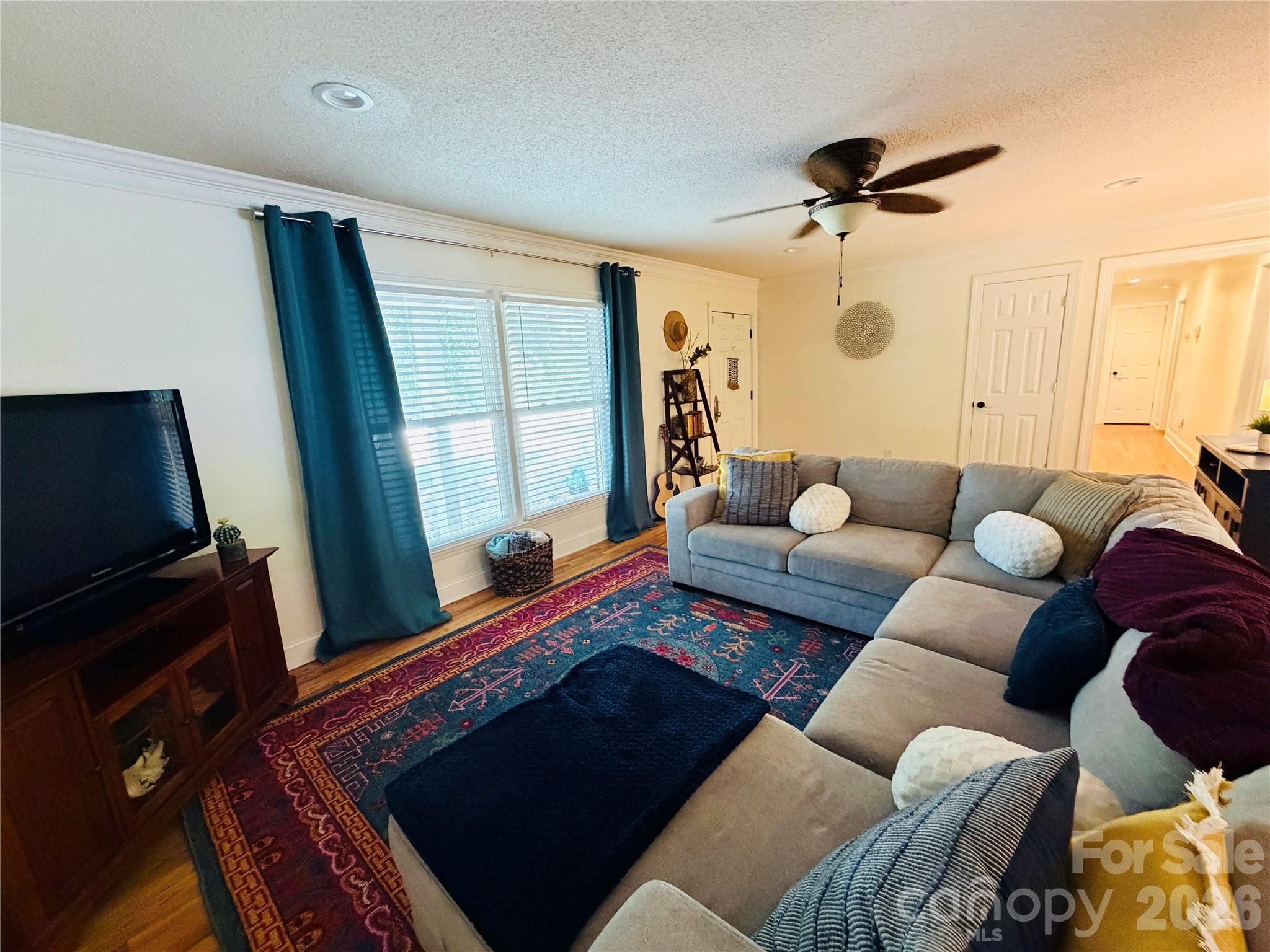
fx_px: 514
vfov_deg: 85.7
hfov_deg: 102.1
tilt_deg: -12.1
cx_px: 635
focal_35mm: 14
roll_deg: +3.5
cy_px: 476
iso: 640
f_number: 2.2
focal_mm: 2.22
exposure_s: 1/60
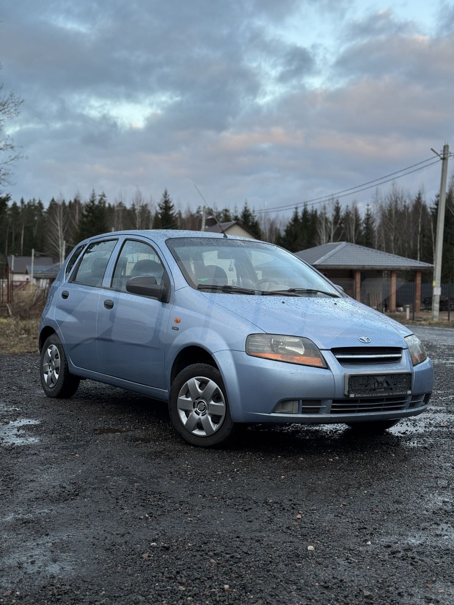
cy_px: 302
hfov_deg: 30.3
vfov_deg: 39.7
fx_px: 839
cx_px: 227
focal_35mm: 48
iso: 80
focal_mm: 6.76
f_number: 1.78
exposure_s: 1/140
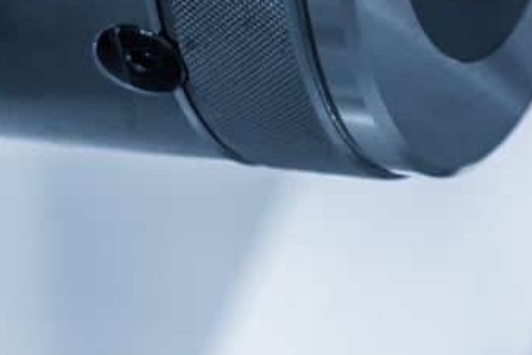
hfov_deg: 4.8
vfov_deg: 3.2
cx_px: 703
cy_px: -185
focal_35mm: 429
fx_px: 6339
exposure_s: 1/125
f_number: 4
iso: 1600
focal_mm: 120
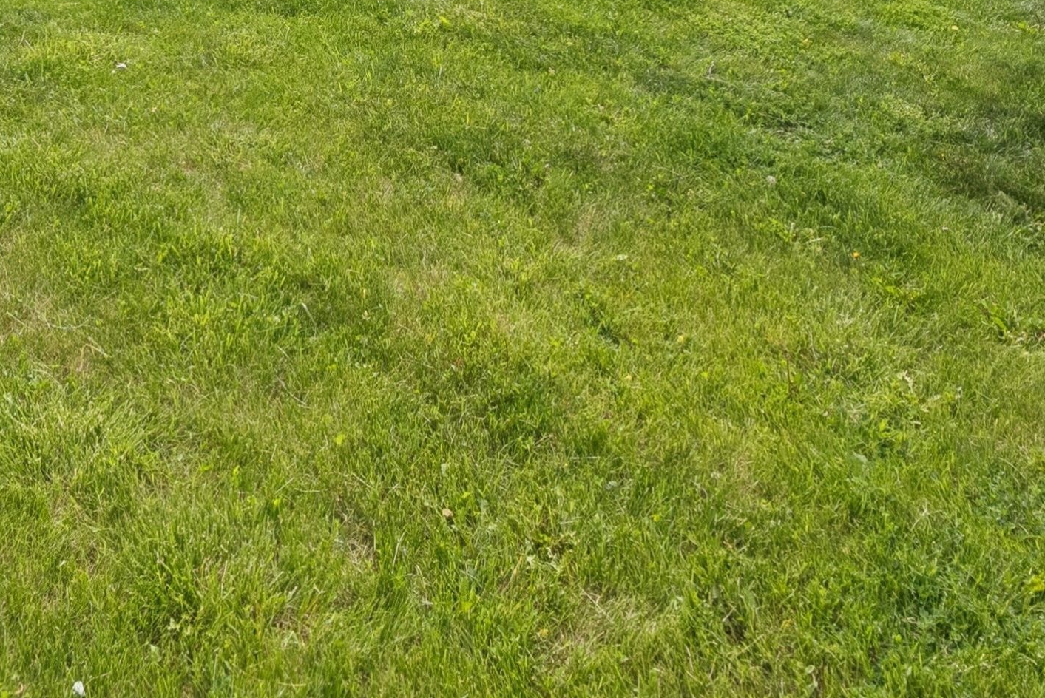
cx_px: 311
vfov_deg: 26.8
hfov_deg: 48.3
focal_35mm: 39
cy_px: -288
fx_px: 1133
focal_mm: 13
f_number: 9
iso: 200
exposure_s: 1/320
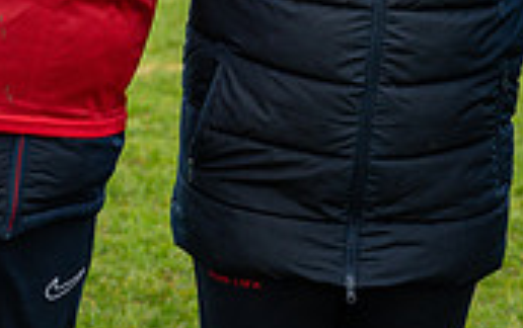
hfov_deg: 12.4
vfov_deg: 7.7
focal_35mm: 168
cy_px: -182
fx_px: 2398
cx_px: 328
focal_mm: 49
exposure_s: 1/250
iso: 160
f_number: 4
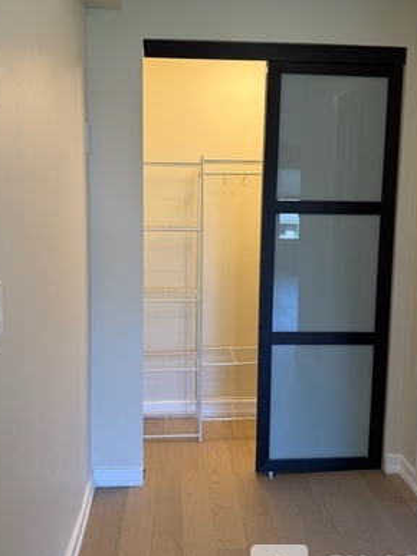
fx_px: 498
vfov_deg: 58.2
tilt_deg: -4.6
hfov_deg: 45.4
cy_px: 243
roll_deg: -0.5
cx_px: 214
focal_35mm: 31
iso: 100
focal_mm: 6.76
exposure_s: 1/140
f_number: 1.78
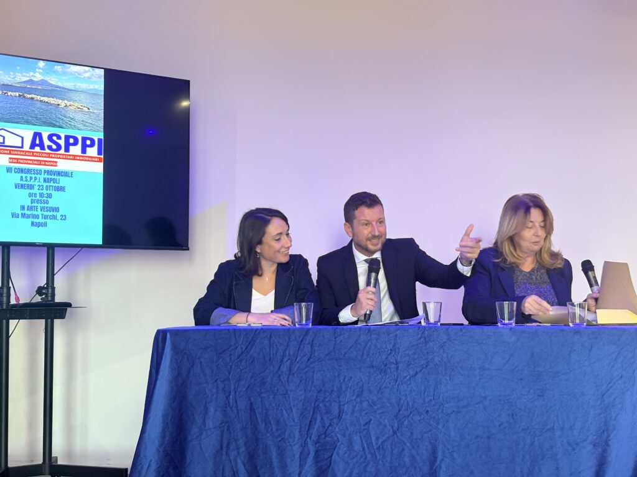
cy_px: 238
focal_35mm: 52
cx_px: 318
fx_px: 957
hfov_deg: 36.8
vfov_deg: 28.0
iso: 250
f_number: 1.6
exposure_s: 1/36
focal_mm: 5.96
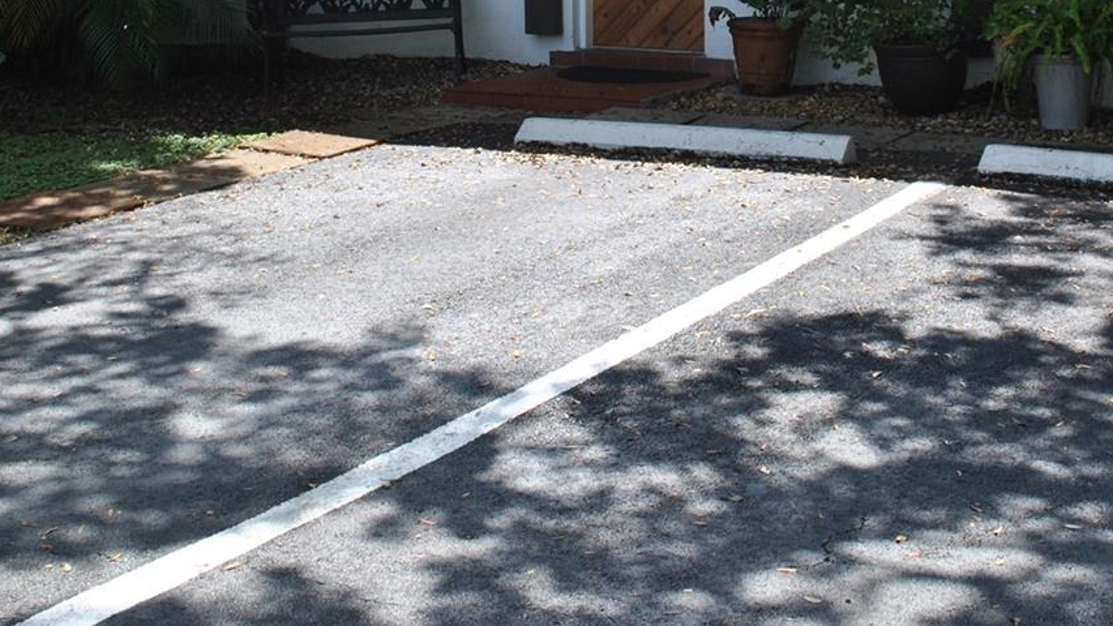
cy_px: -26
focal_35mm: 59
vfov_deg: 19.7
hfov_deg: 35.4
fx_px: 1741
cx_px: 630
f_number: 6.3
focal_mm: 20
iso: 100
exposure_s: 1/160
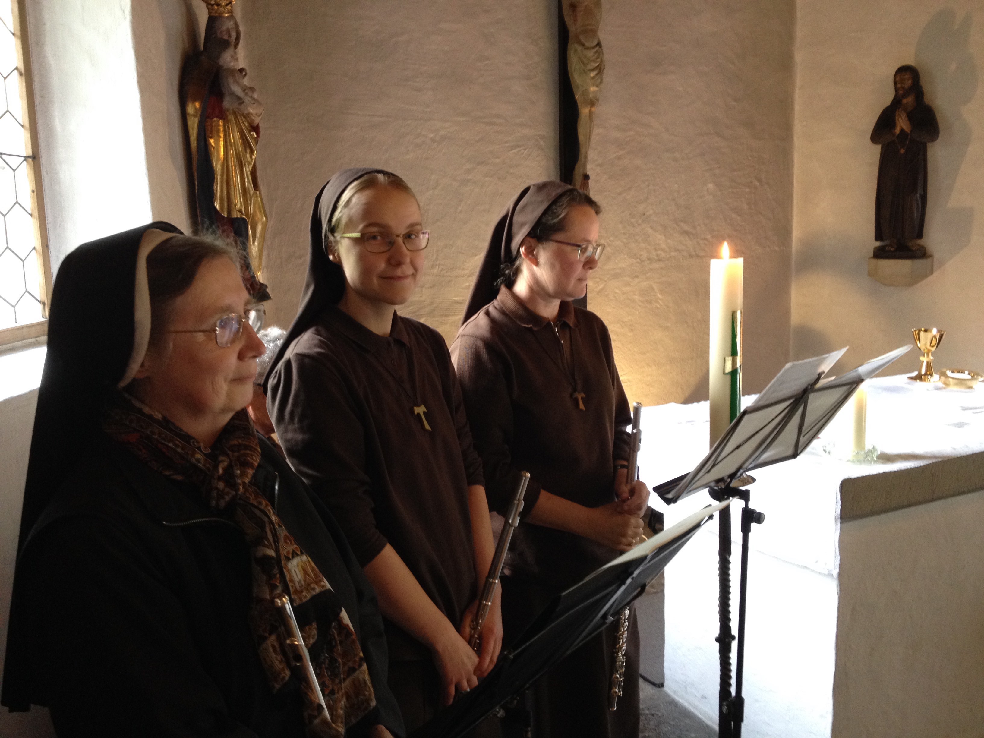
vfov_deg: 40.7
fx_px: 995
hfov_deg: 52.6
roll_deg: +0.7
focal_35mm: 35
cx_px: 492
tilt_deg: -8.8
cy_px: 369
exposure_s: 1/20
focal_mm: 4.28
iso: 160
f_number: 2.4
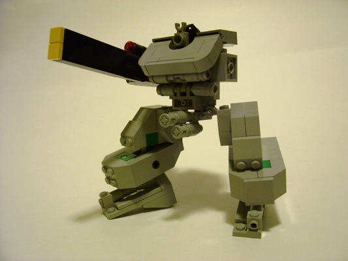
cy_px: 130
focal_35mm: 34
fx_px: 342
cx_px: 174
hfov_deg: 53.9
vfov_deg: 41.8
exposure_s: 1/8
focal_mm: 5.6
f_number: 2.7
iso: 160
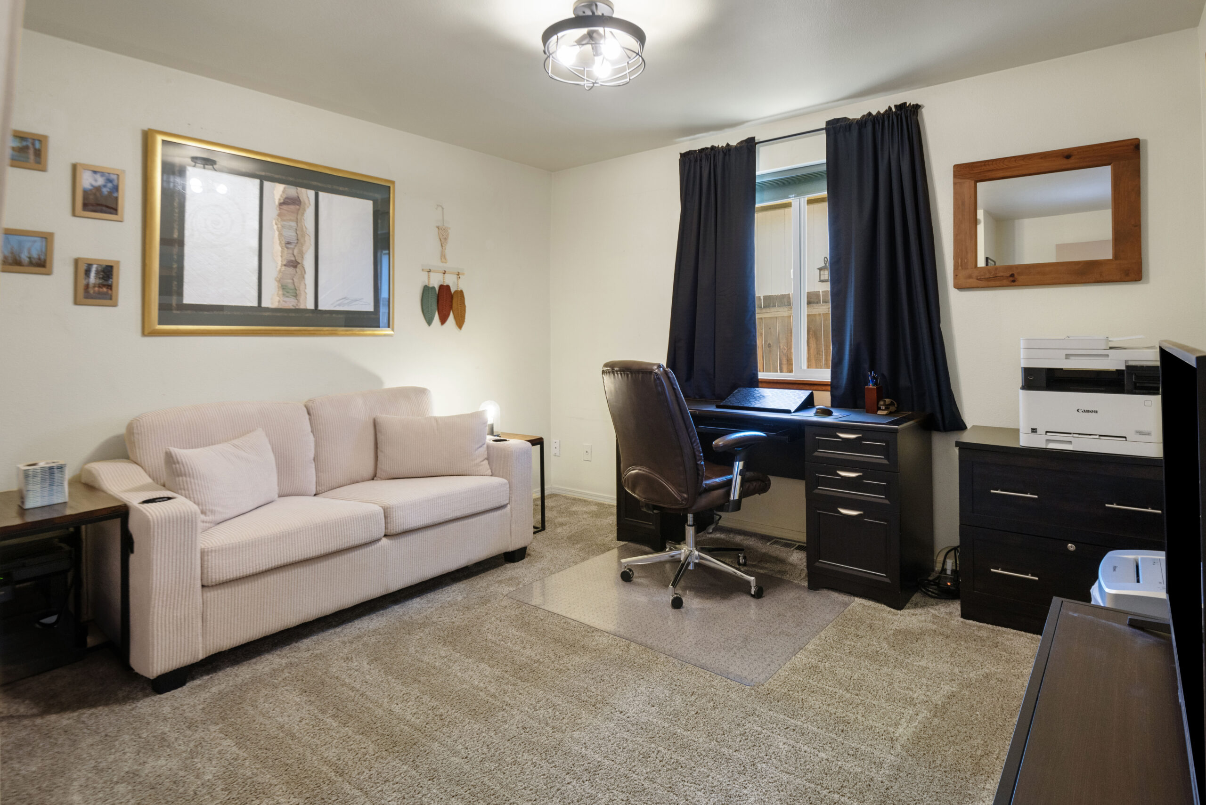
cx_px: 603
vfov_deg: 64.6
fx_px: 637
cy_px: 402
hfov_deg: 86.9
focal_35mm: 19
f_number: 8
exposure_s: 1/6
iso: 200
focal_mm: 19
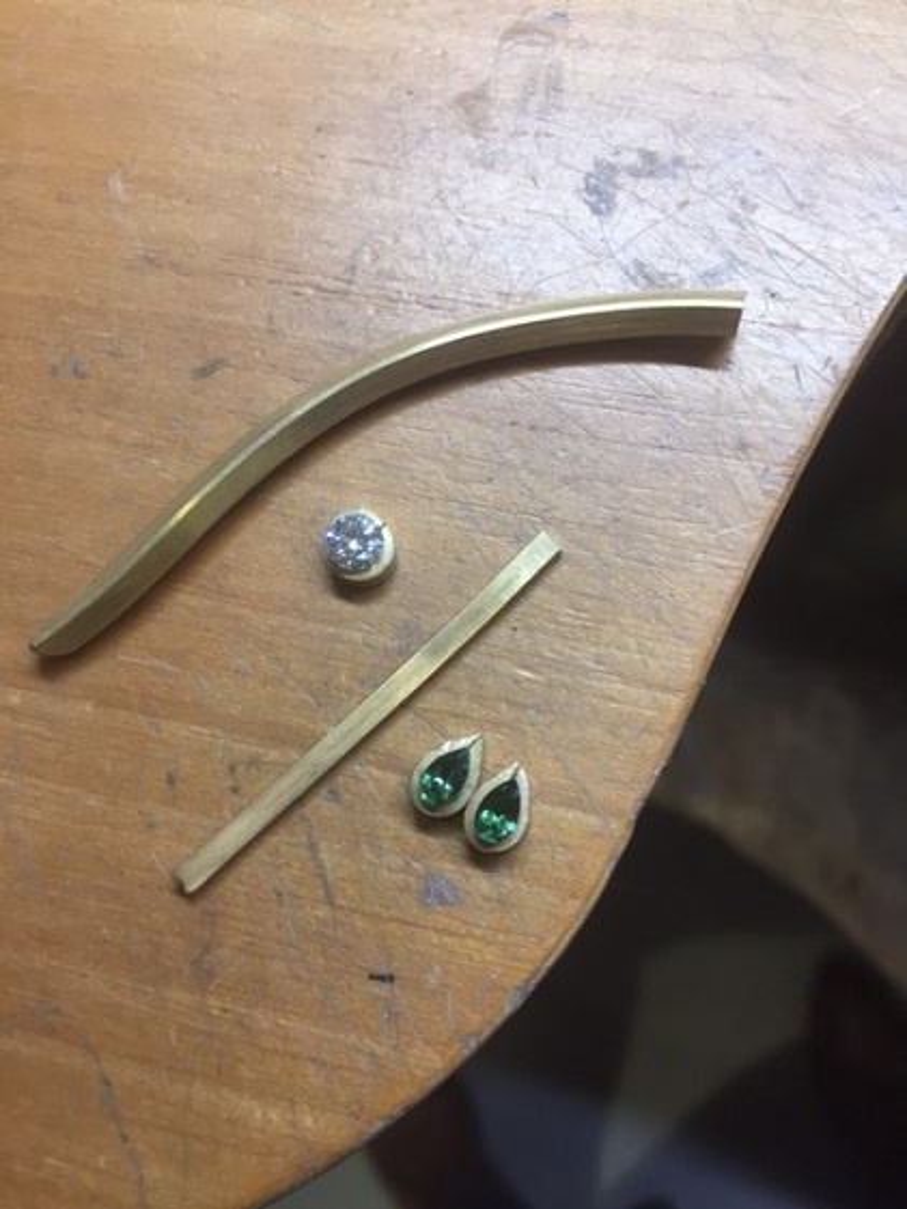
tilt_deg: -75.8
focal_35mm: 29
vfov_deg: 61.6
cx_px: 454
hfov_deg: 48.2
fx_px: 1013
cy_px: 604
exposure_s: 1/33
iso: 40
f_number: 2.2
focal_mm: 4.15
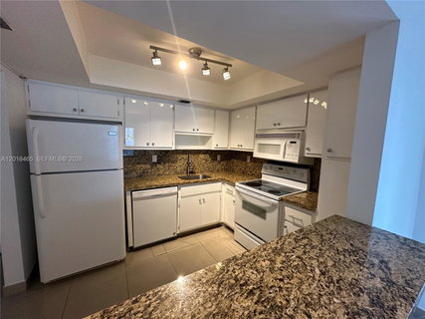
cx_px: 212
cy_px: 160
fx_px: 172
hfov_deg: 102.1
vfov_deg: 85.6
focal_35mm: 14
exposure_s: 1/60
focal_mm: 2.2
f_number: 2.2
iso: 160
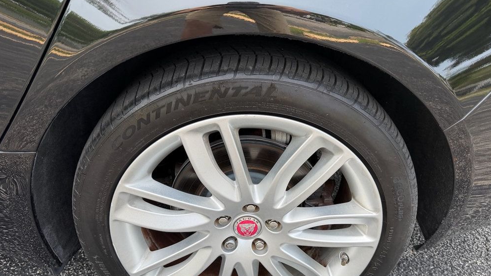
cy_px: 179
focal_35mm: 27
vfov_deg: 42.4
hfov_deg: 69.8
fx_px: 352
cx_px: 252
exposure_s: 1/622
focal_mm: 6.76
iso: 80
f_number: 1.78
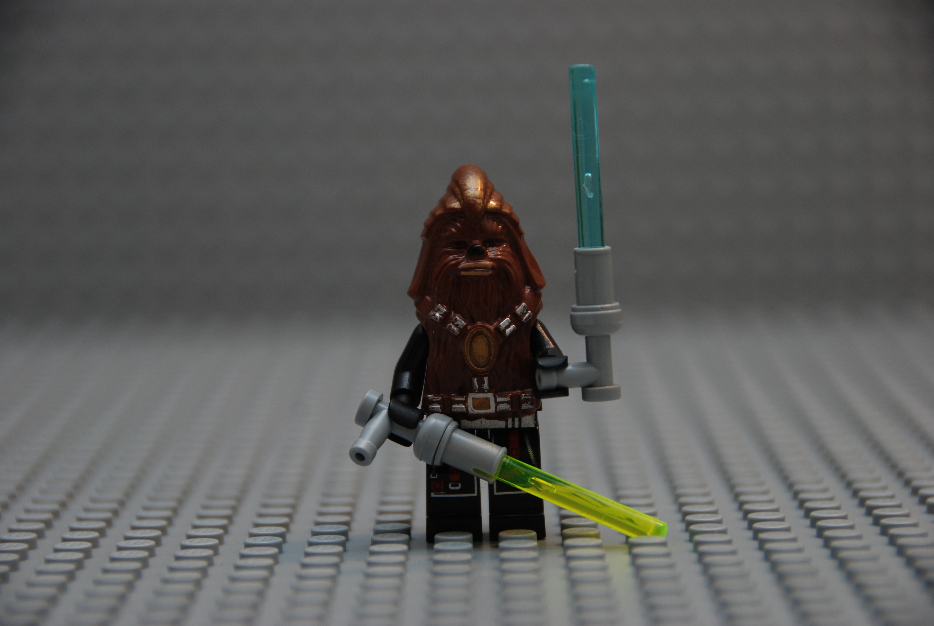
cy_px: 313
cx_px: 467
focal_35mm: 158
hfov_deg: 13.0
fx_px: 4091
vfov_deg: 8.7
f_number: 5.6
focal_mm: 105
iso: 200
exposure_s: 1/60
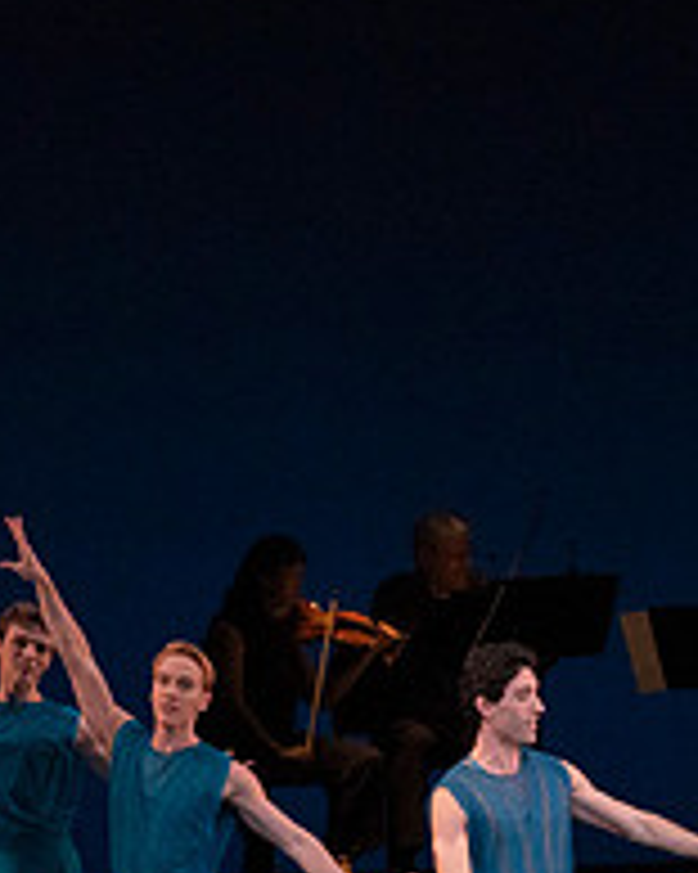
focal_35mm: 519
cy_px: 659
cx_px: 423
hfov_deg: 3.0
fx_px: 13412
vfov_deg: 3.7
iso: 8000
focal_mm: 185
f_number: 7.1
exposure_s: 1/400
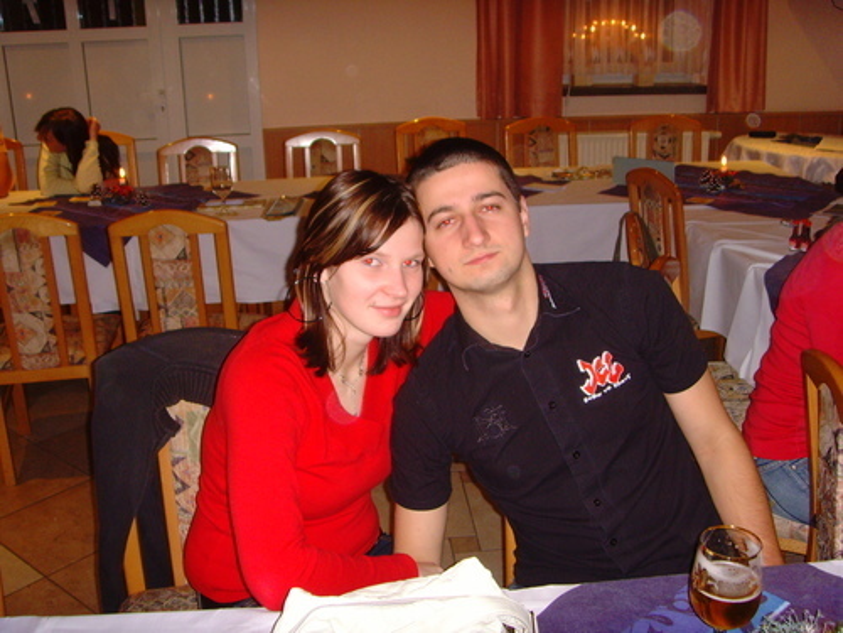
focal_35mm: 39
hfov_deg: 47.9
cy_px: 316
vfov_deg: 36.8
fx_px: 950
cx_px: 422
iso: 200
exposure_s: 1/45
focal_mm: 6.6
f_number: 3.5
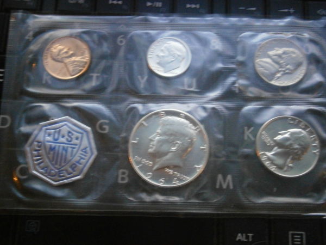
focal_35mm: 47
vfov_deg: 30.9
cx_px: 163
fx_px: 443
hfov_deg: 40.4
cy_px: 122
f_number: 3.4
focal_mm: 8.3
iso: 800
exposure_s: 1/15
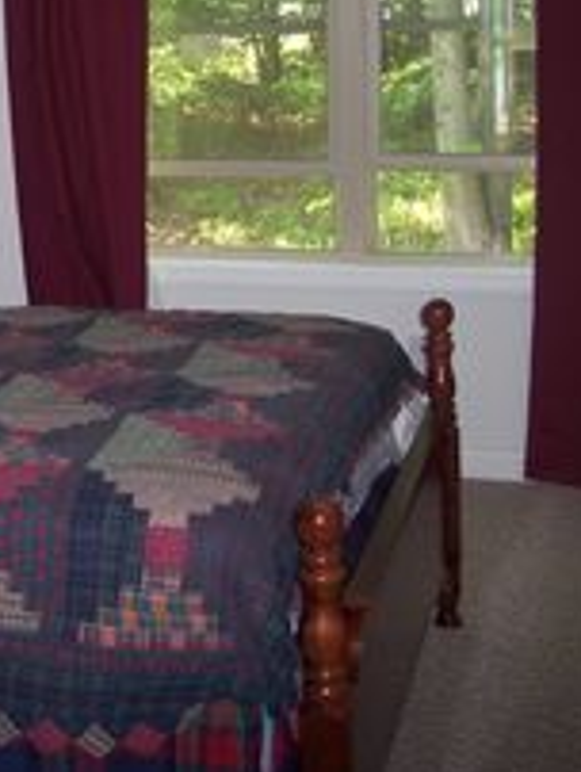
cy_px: 252
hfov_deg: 20.0
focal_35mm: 71
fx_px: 1586
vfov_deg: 27.2
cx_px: -38
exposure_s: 1/60
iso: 140
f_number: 2.8
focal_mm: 8
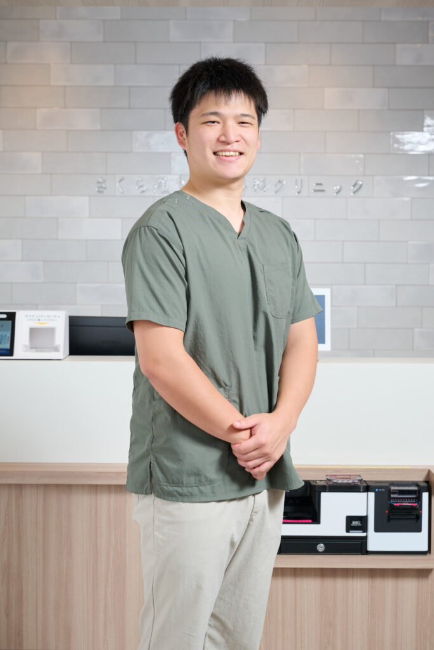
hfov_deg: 19.5
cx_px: 217
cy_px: 325
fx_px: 1265
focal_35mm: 70
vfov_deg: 28.8
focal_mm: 70
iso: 250
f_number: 7.1
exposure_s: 1/125
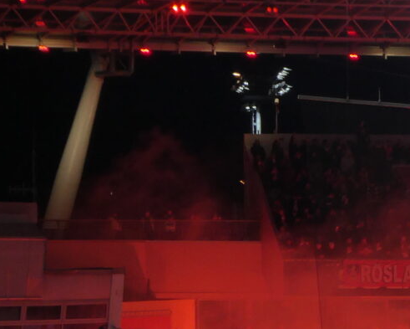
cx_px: 510
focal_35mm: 286
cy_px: 501
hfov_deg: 6.7
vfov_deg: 5.4
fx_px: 3471
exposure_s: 1/160
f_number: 4.9
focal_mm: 16.1
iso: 80
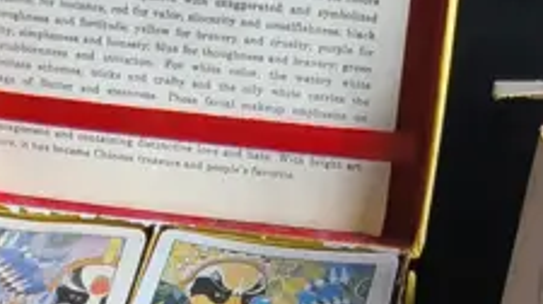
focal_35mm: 134
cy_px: 837
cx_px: 140
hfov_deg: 16.0
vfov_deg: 8.0
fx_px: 1927
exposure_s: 1/100
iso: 32
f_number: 2
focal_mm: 2.87
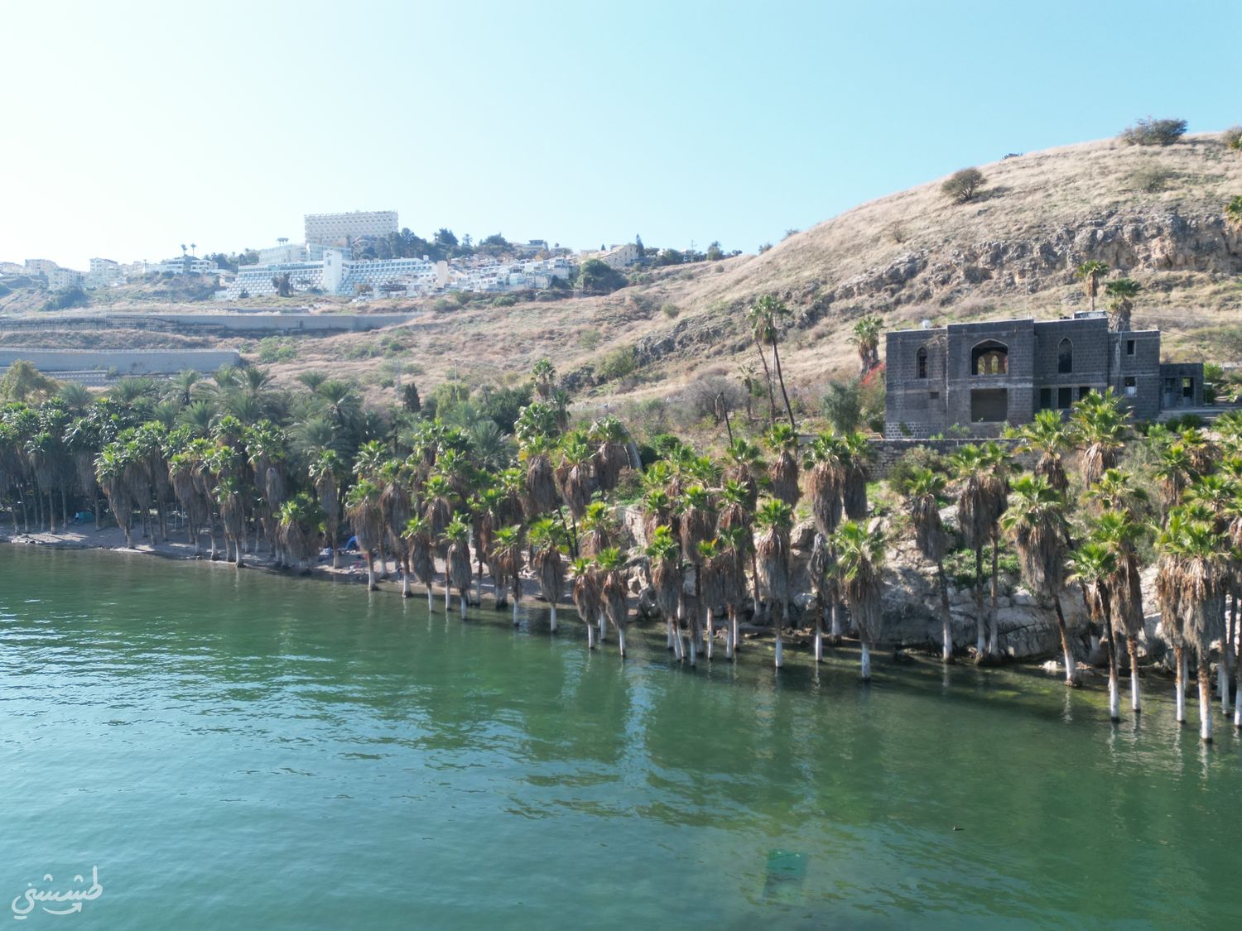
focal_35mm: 24
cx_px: 621
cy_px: 466
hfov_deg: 71.6
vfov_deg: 56.8
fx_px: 861
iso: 200
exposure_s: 1/1600
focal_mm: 6.72
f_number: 1.7
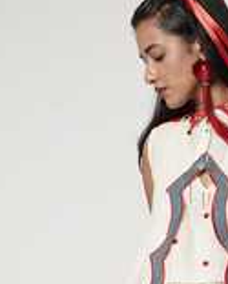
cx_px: 193
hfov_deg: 9.5
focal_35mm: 162
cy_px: 420
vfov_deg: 11.5
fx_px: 1362
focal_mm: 51.2
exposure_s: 1/200
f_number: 5.6
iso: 100
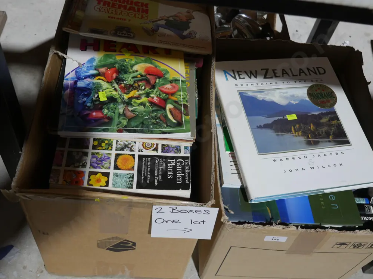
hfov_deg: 45.8
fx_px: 442
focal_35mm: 41
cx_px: 189
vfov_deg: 35.1
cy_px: 143
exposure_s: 1/60
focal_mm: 20
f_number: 4.5
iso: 400
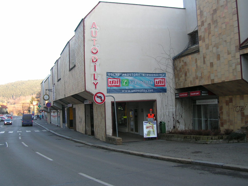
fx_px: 279
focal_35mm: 39
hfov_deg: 47.9
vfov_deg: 36.8
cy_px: 95
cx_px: 127
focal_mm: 6
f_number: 2.7
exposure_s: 1/95.4
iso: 50
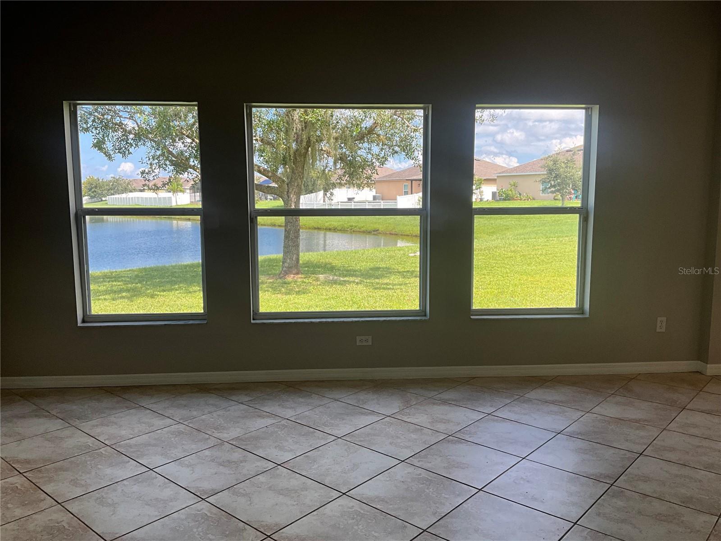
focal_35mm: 29
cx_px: 360
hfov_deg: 61.7
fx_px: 604
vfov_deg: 48.2
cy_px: 270
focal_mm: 3
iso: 25
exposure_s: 1/365
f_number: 1.8
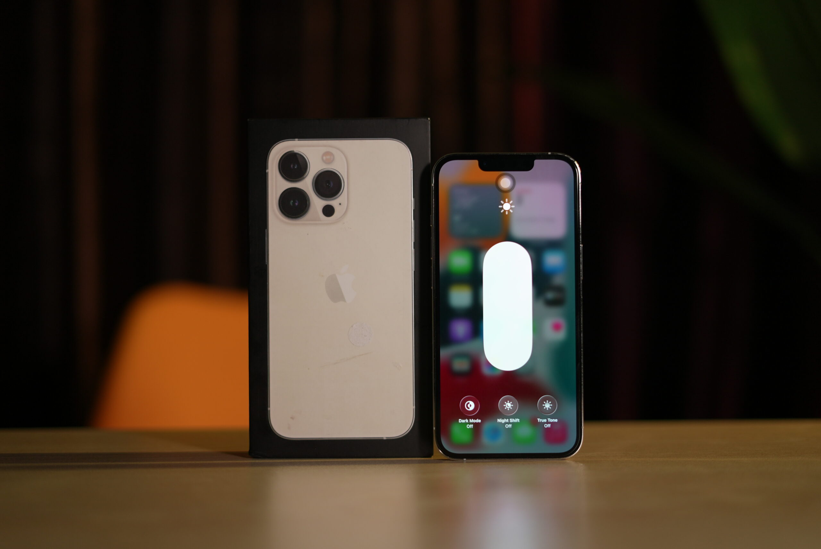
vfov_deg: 27.0
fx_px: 1141
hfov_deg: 39.6
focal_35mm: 50
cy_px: 274
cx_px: 410
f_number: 1.8
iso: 320
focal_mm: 50
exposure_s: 1/100
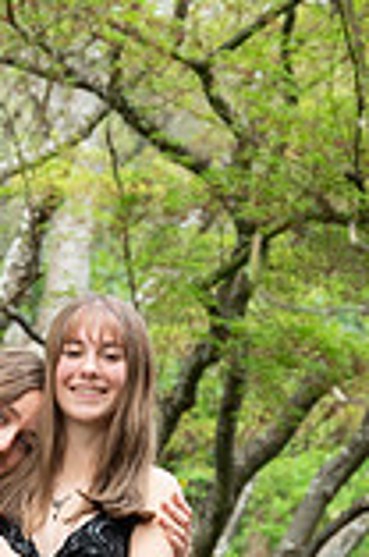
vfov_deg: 6.5
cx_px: 32
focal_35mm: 316
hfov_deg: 4.3
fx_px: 4880
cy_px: 624
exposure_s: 1/640
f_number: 6.3
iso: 1250
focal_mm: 110
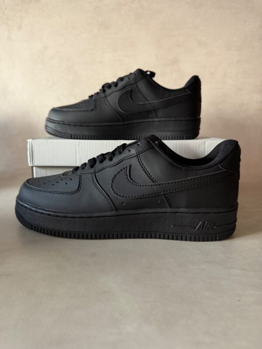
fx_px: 242
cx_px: 131
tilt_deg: -10.5
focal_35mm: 24
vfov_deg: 71.6
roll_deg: +0.3
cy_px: 174
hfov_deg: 56.8
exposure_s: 1/100
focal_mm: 6.76
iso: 200
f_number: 1.78
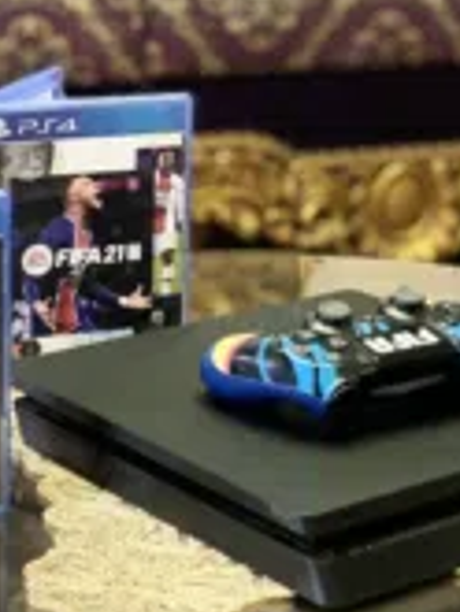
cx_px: 312
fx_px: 2230
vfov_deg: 15.6
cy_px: 219
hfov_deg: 11.8
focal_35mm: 126
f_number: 2
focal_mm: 6
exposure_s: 1/15
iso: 500
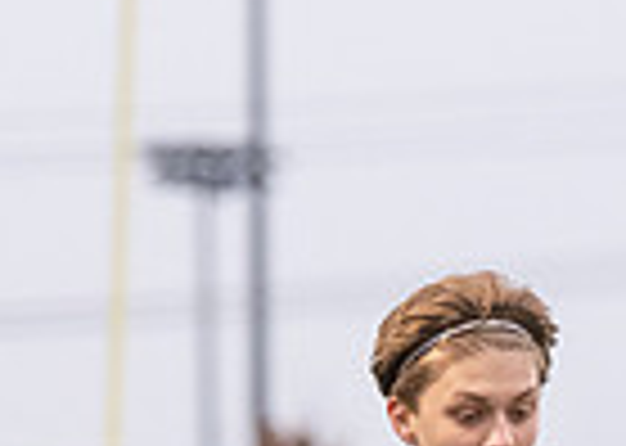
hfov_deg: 3.2
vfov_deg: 2.3
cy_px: 898
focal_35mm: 621
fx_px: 11030
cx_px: 636
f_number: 2.8
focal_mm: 116
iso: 3200
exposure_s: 1/1250
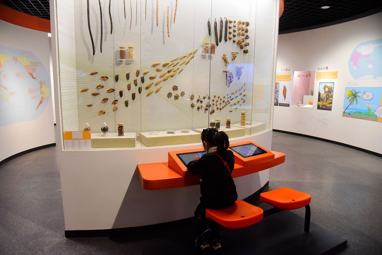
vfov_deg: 53.2
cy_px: 128
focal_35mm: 24
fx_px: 255
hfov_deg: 73.7
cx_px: 191
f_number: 4.5
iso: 3200
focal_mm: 24
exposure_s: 1/100
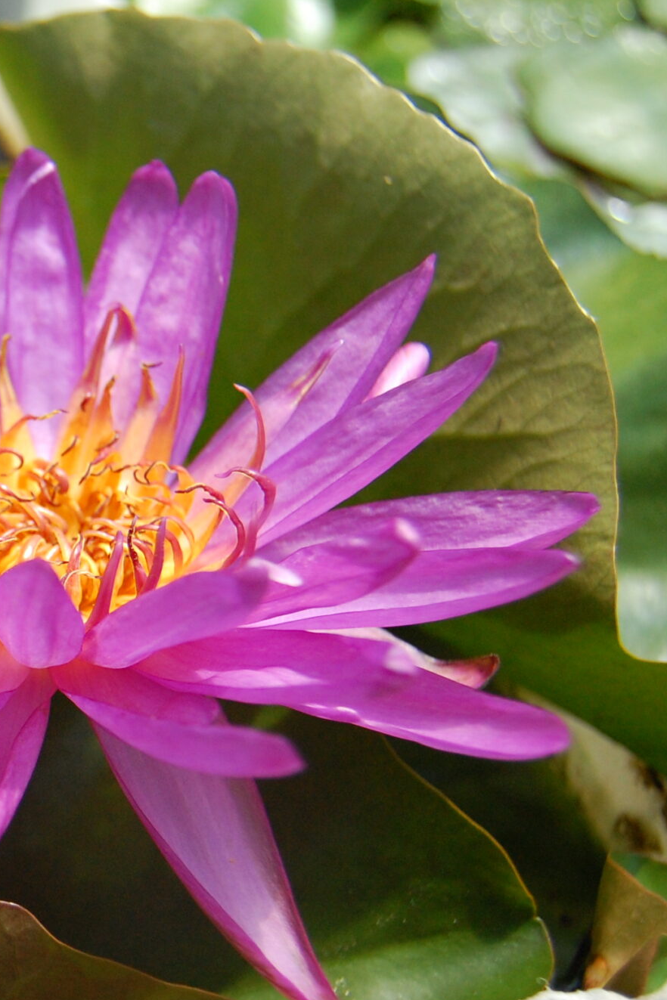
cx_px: -253
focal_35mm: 58
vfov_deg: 34.3
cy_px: 642
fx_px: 1612
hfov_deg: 20.8
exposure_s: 1/3200
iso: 800
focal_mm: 20
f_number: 4
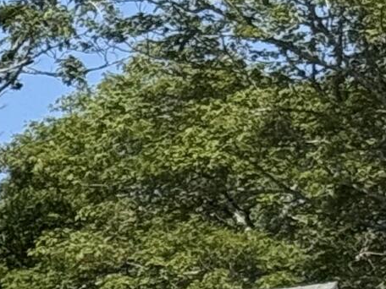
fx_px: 3524
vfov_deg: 4.5
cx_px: -674
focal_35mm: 316
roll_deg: -0.8
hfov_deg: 5.9
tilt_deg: +0.9
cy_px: 880
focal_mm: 6.76
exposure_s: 1/4329
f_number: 1.78
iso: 64
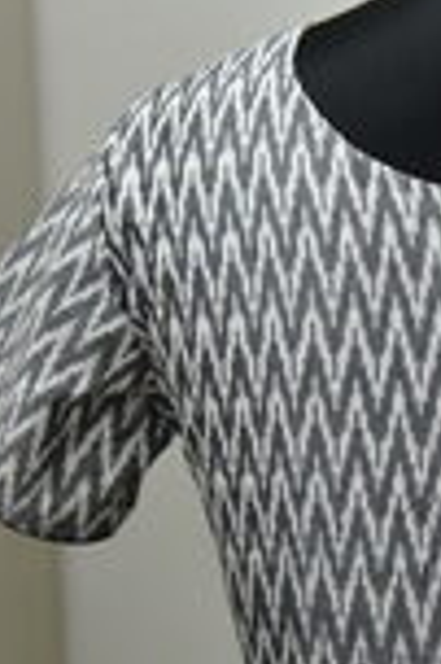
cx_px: 531
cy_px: 363
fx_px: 2670
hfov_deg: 9.3
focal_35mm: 145
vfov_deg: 14.2
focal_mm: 55
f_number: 4.5
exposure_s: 1/250
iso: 4500
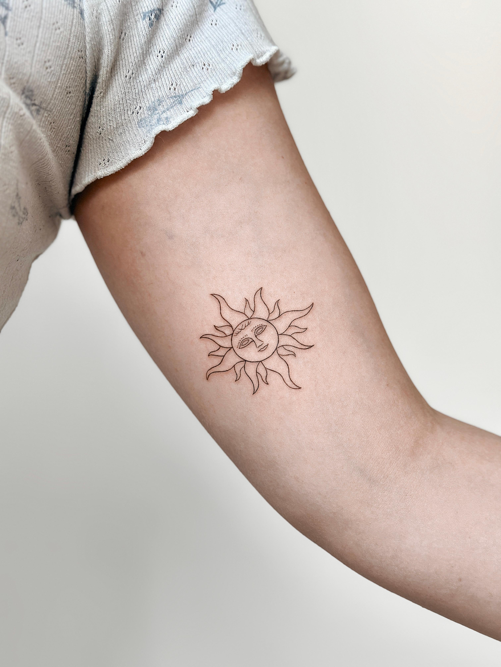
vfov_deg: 39.7
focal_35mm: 48
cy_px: 334
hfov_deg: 30.3
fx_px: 926
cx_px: 250
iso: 80
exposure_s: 1/400
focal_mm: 6.86
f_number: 1.8
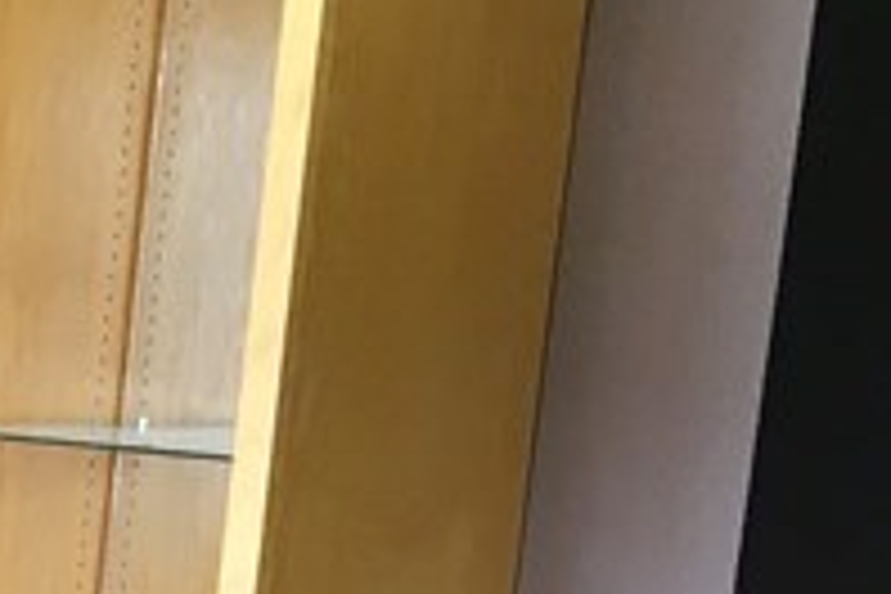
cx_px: -1076
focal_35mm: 156
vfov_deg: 8.5
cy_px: 958
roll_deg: -2.6
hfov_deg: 11.4
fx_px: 3861
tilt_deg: -12.7
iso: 50
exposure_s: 1/30
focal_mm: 4.15
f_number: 2.2
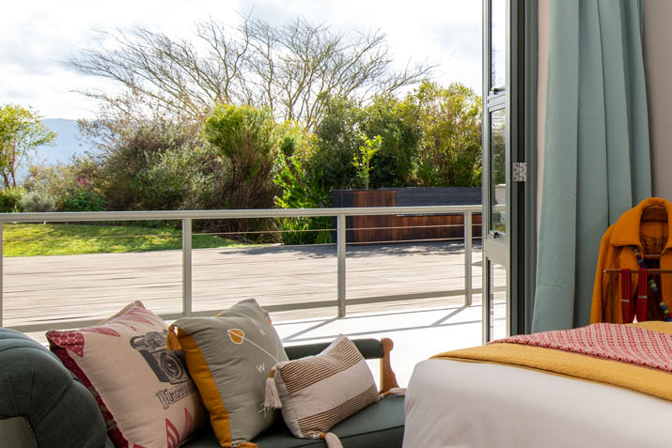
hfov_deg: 35.4
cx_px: 661
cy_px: 250
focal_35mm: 51
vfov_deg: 26.5
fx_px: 952
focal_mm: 19
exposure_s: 1/200
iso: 160
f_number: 7.1
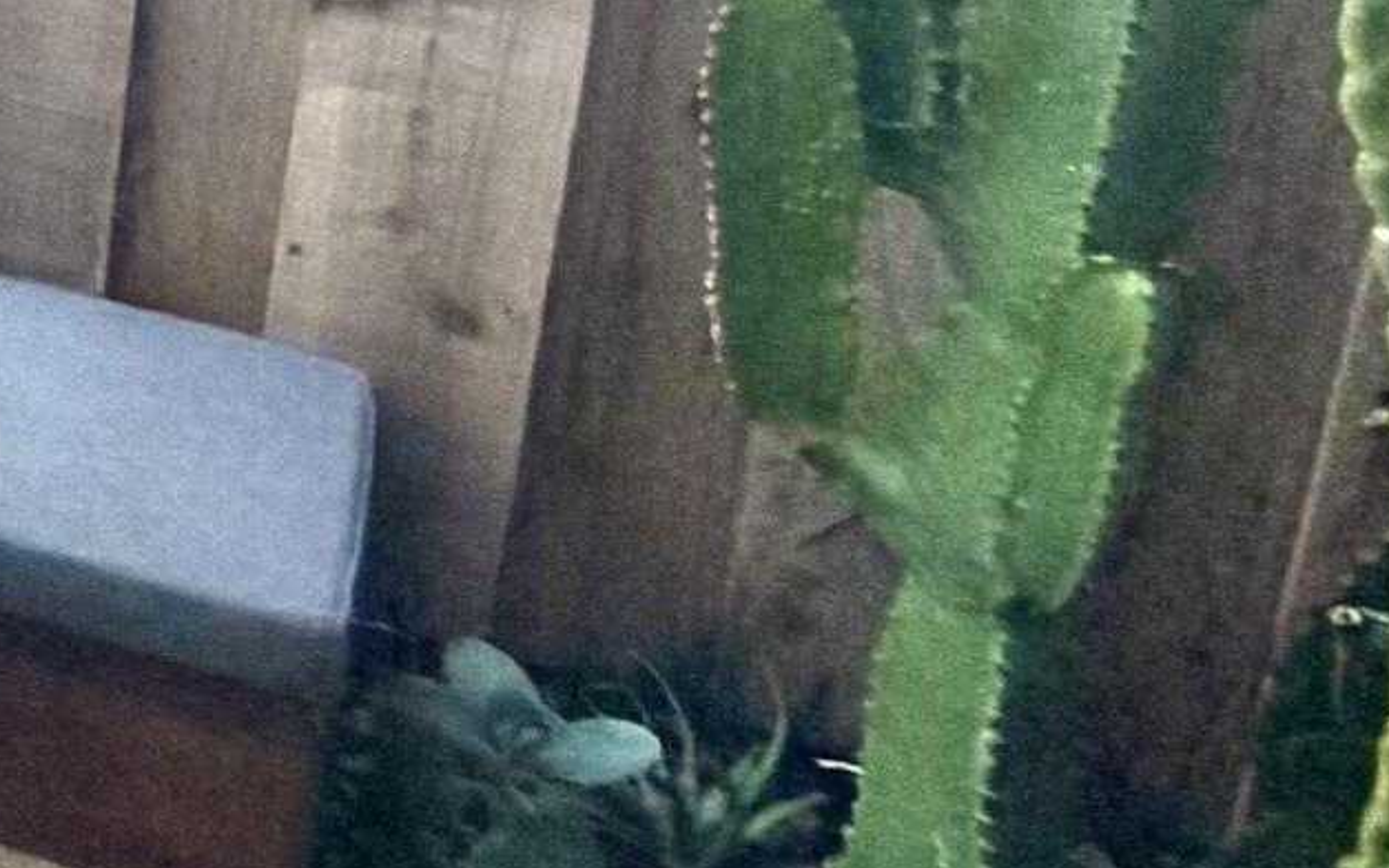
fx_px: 2688
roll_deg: +1.2
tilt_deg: -12.4
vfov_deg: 16.9
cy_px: -383
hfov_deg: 15.4
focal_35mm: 71
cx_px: -1923
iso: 125
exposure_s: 1/121
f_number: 2.2
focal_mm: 2.22
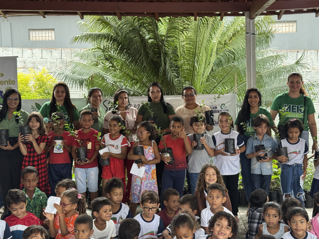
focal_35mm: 51
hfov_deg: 37.5
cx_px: 157
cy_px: 113
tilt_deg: -4.4
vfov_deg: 28.6
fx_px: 470
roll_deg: +0.9
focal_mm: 6.76
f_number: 1.78
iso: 64
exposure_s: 1/120
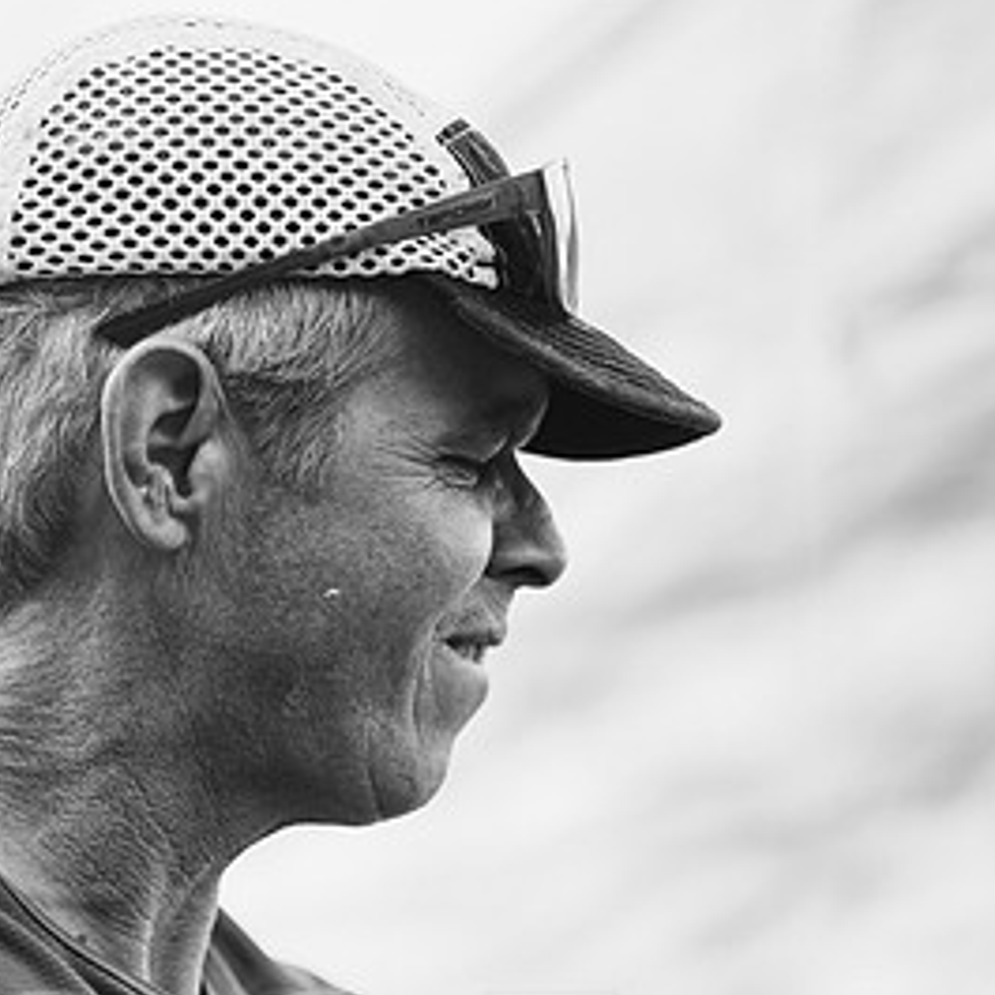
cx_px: 79
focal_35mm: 93
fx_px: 3024
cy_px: 670
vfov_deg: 18.6
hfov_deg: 18.3
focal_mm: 50
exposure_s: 1/400
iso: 100
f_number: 2.2
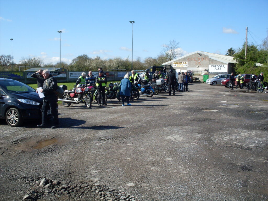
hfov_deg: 49.0
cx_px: 134
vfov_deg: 37.7
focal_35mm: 38
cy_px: 100
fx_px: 294
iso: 80
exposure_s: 1/180
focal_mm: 6.3
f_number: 8.4
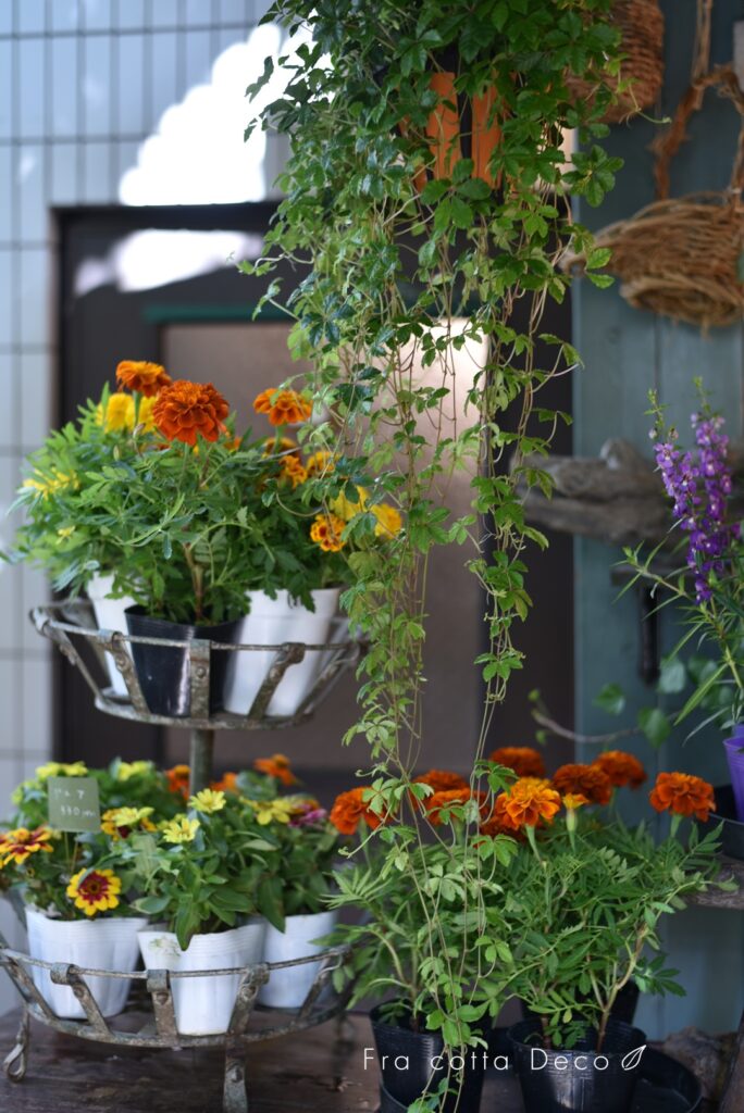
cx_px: 372
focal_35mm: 50
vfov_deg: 39.6
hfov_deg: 27.0
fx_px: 1548
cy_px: 556
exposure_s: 1/50
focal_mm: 50
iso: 110
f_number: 2
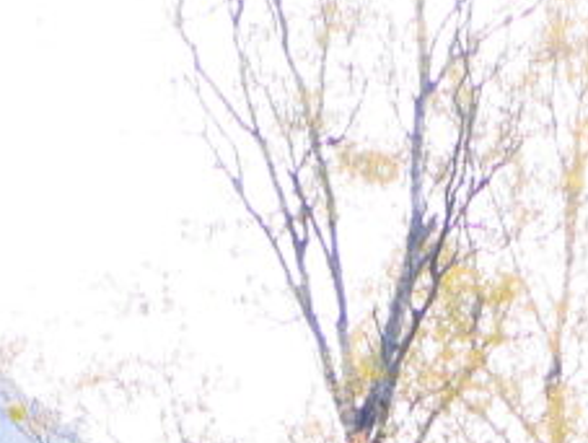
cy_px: 1504
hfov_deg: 5.7
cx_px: 451
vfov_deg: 4.1
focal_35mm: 345
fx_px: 5870
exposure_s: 1/640
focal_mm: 25
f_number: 2
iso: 200
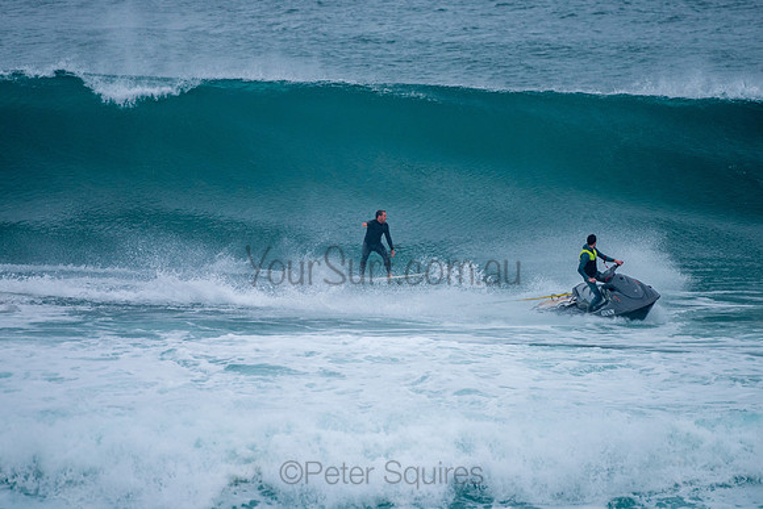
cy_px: 235
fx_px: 12999
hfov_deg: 3.4
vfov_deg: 2.2
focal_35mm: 613
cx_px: 366
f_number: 5.6
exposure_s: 1/1250
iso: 360
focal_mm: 500
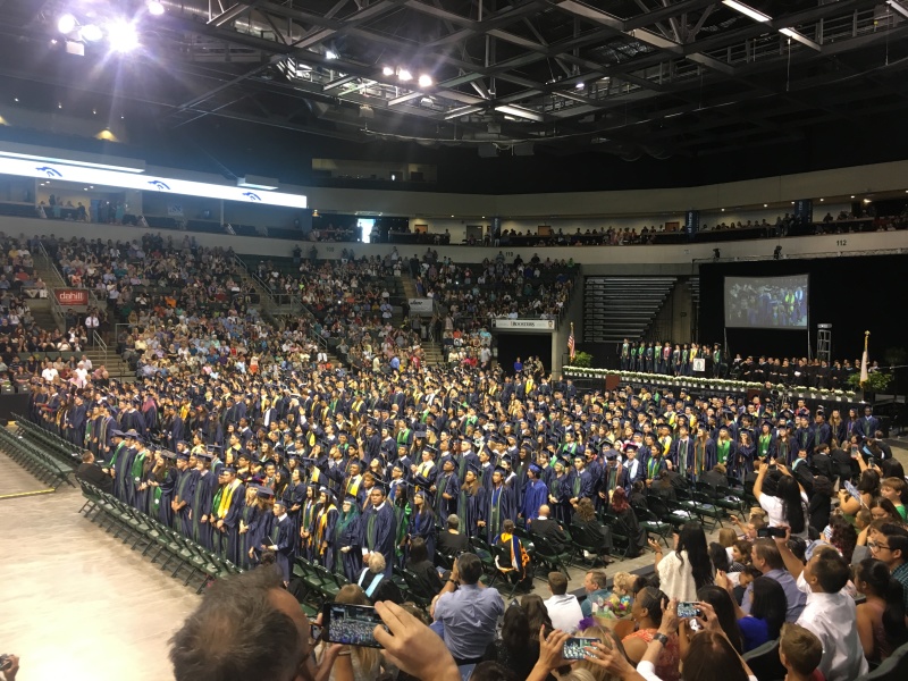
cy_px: 340
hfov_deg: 61.7
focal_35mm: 29
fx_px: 761
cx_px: 454
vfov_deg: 48.2
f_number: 2.2
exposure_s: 1/30
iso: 80
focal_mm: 4.15
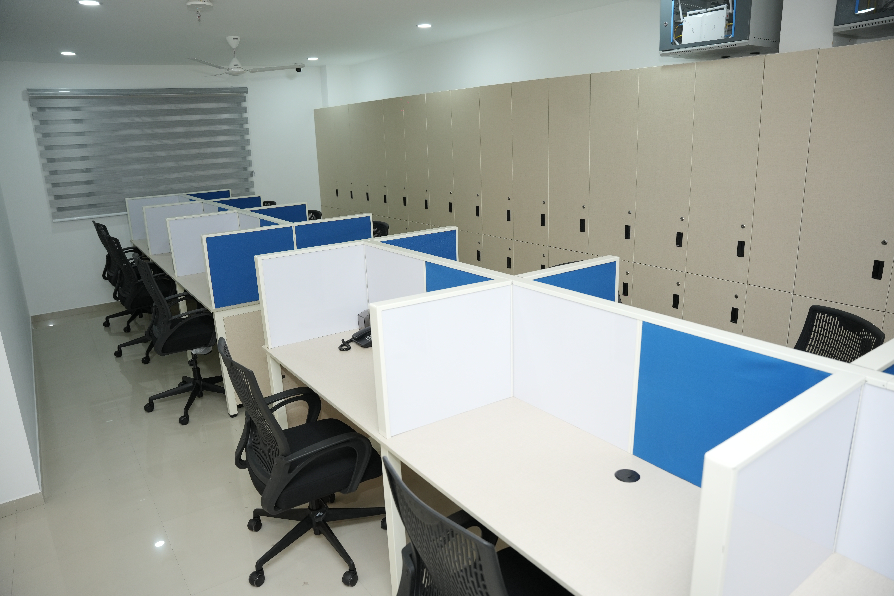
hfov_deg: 73.7
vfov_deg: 53.1
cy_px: 298
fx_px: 596
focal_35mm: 24
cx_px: 447
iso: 640
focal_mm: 24
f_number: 3.5
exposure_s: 1/160
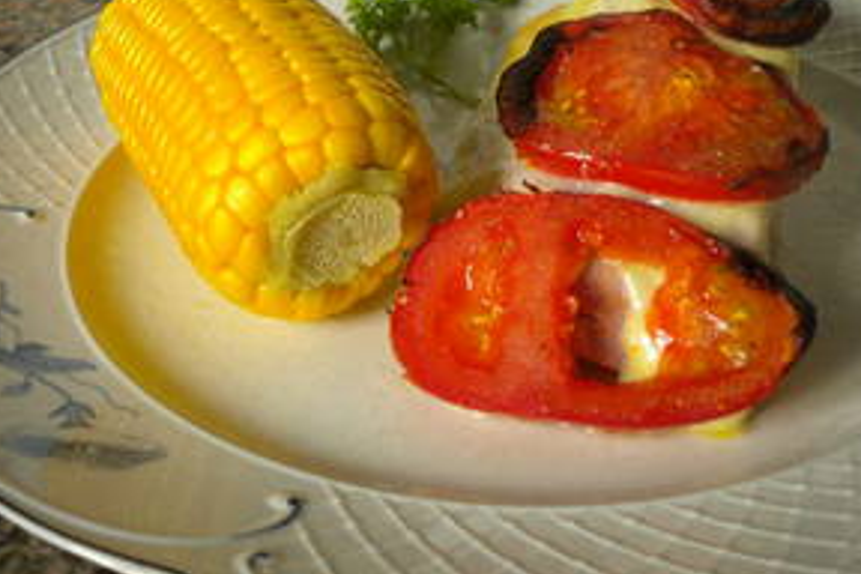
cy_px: 214
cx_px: 439
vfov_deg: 25.4
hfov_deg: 37.5
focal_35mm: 53
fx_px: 1267
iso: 118
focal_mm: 7.4
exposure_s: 1/60
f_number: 3.5
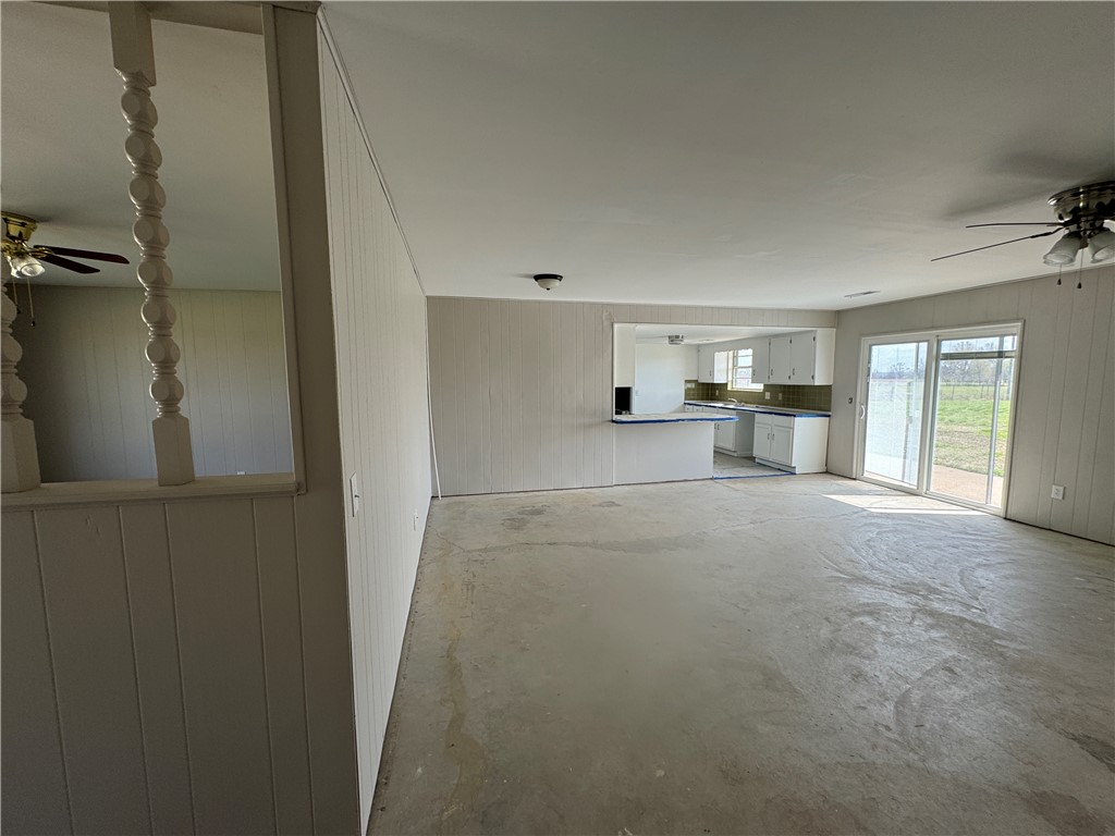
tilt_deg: -6.0
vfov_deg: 85.7
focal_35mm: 14
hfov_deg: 102.1
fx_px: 451
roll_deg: +0.1
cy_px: 418
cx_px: 558
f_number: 2.2
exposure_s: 1/115
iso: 40
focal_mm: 2.22
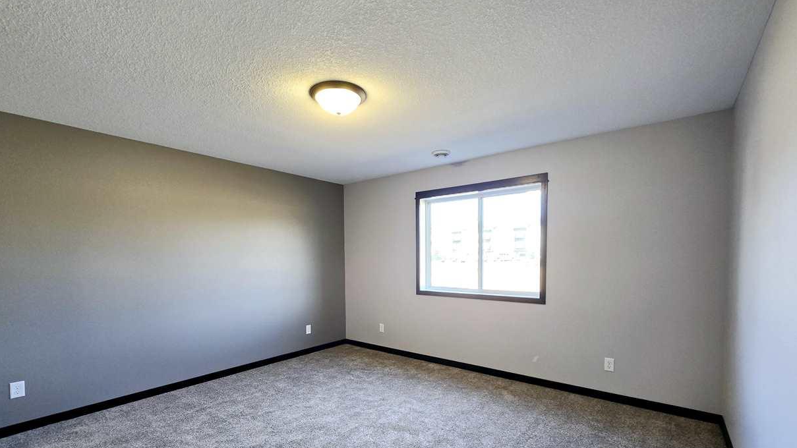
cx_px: 399
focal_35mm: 15
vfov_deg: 69.5
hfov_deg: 103.0
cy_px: 279
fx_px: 317
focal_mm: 2.2
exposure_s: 1/60.2
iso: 125
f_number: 2.2
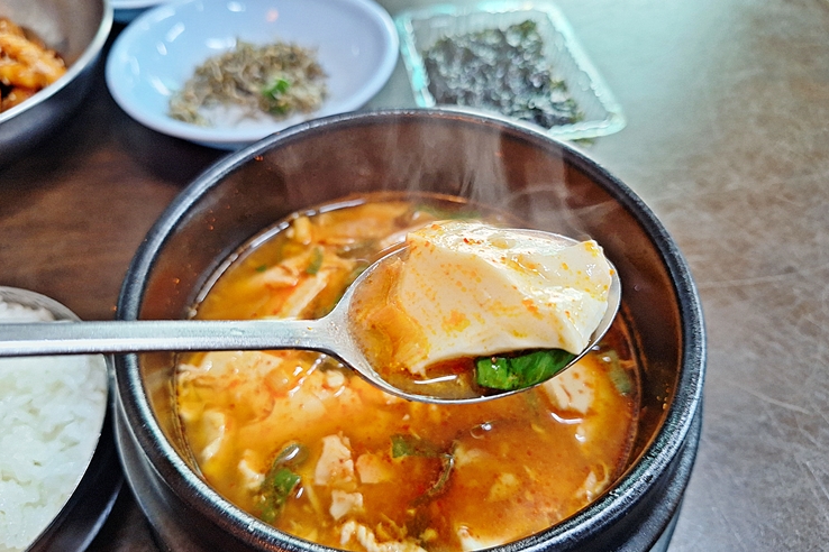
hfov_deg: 73.7
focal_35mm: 24
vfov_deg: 53.1
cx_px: 414
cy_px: 289
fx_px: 553
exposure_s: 1/40
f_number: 1.8
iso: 125
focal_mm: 5.54
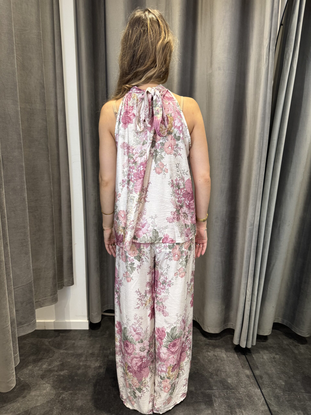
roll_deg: -0.5
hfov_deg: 56.8
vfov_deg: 71.6
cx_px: 156
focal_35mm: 24
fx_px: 287
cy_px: 208
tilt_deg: -10.7
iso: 250
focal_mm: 6.76
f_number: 1.78
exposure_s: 1/50
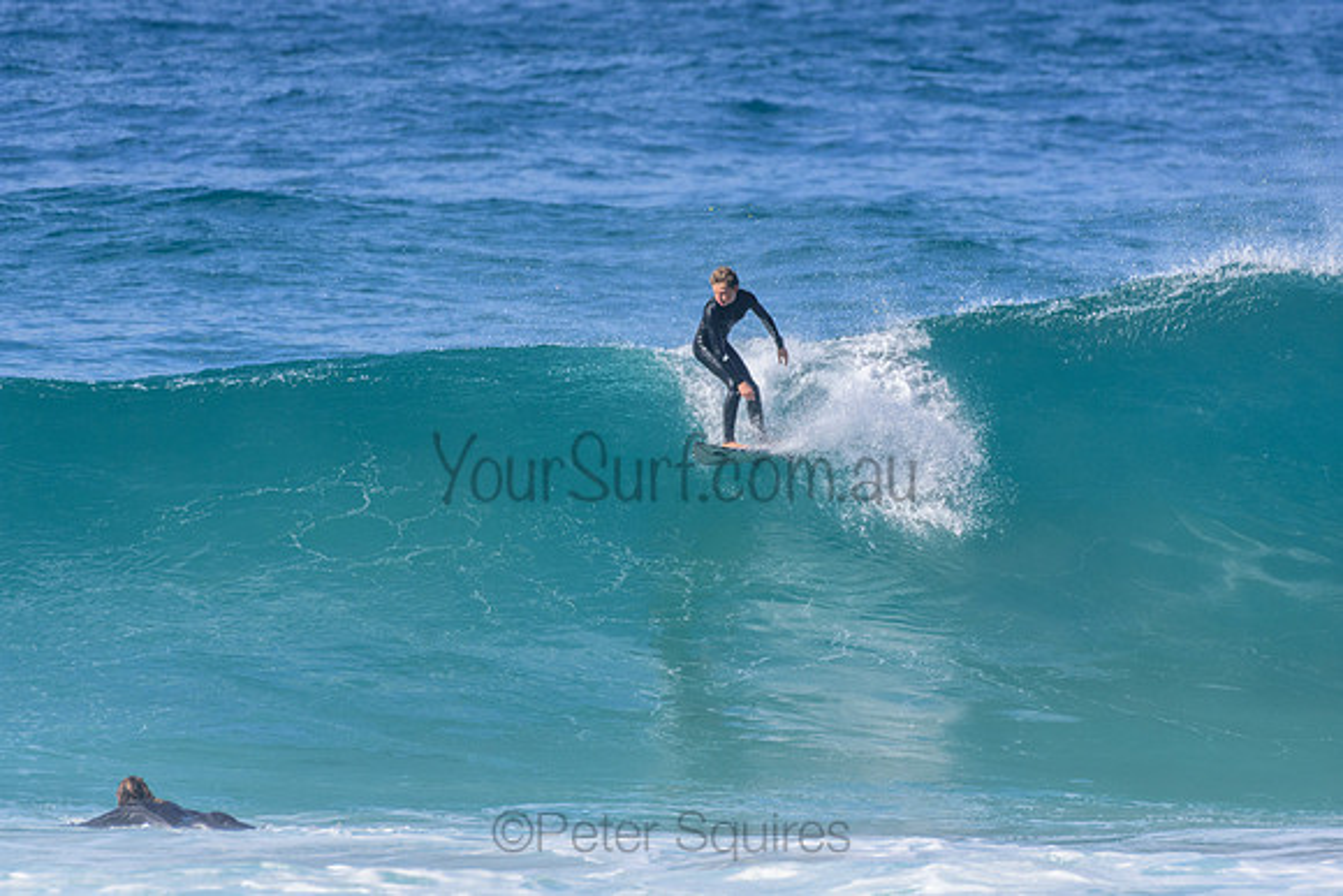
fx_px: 27984
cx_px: 672
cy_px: 448
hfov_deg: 2.7
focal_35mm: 750
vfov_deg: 1.8
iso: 400
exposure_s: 1/2000
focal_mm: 500
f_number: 5.6
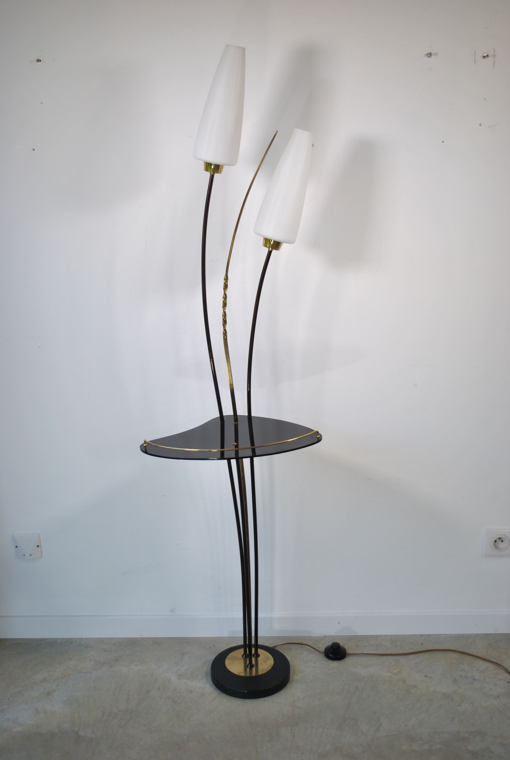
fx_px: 888
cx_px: 255
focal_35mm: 42
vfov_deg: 46.3
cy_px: 380
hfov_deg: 32.0
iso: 200
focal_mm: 28
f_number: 4.5
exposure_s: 1/125
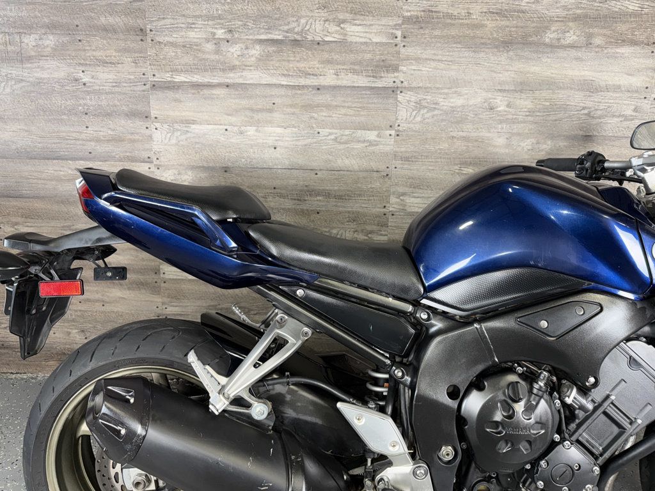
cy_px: 246
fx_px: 454
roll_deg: -1.3
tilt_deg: -12.4
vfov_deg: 56.8
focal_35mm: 24
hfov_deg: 71.6
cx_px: 328
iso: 80
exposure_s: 1/24
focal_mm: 6.76
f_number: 1.78
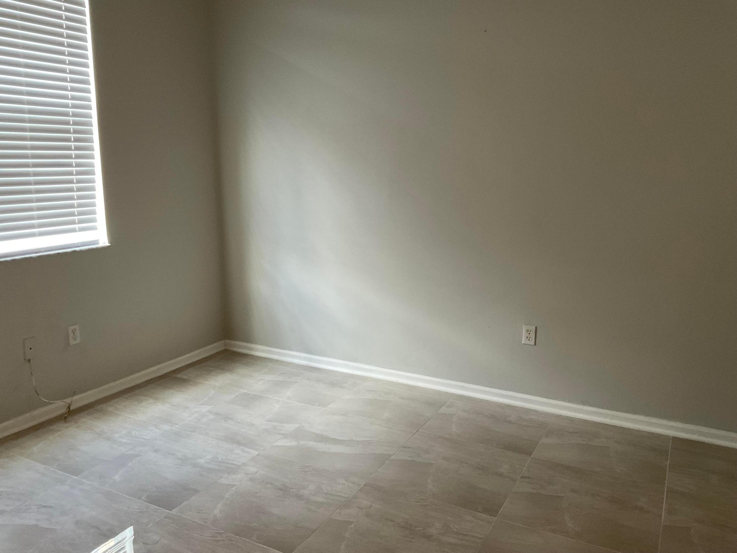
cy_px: 276
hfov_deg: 61.7
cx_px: 368
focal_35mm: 29
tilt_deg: -10.3
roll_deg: +1.0
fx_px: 617
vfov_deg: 48.2
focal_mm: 3
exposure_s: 1/60
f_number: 1.8
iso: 100
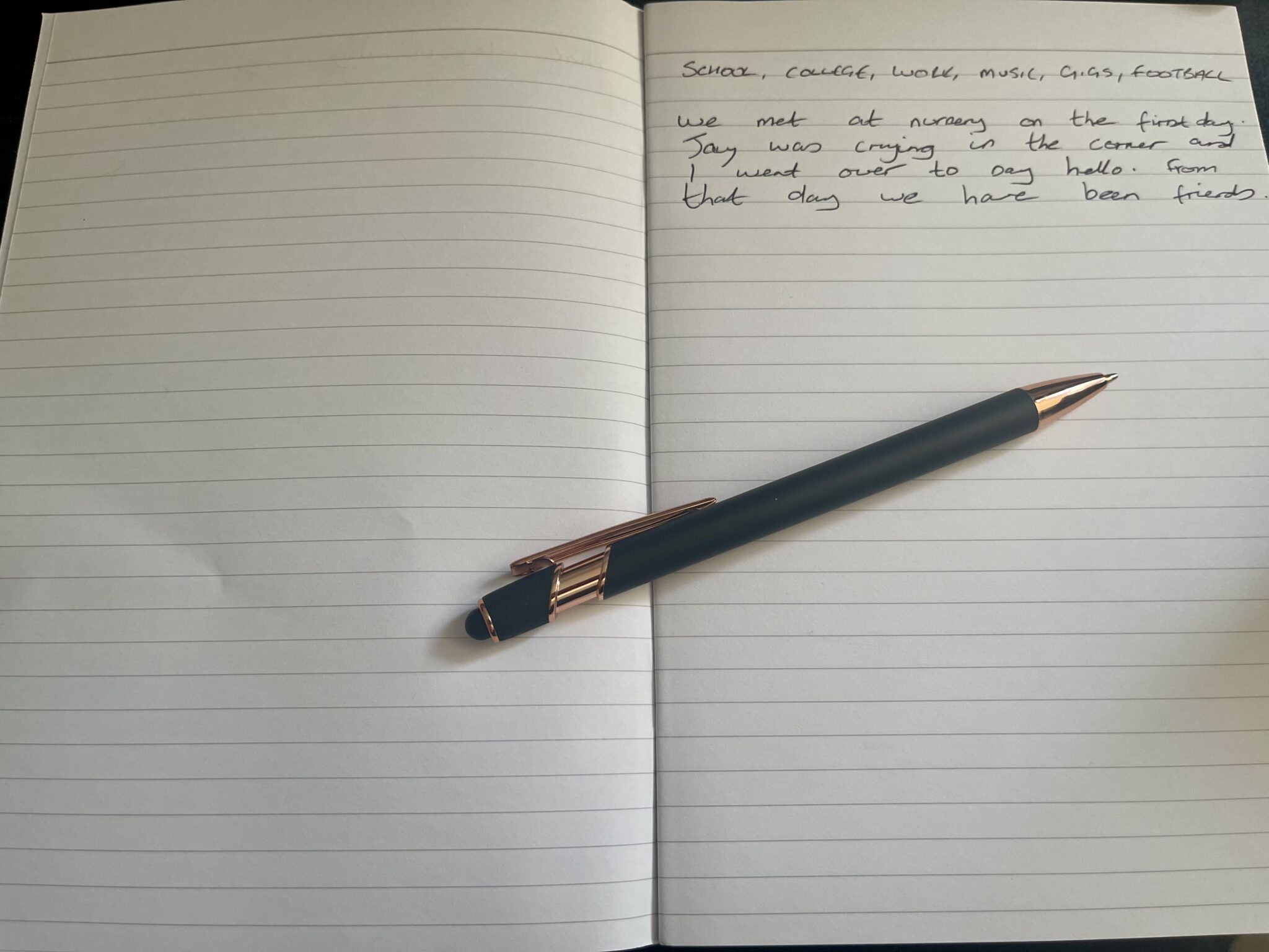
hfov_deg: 69.4
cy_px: 476
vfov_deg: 54.9
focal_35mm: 25
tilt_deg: -75.0
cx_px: 634
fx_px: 916
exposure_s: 1/111
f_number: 1.6
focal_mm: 5.1
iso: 125
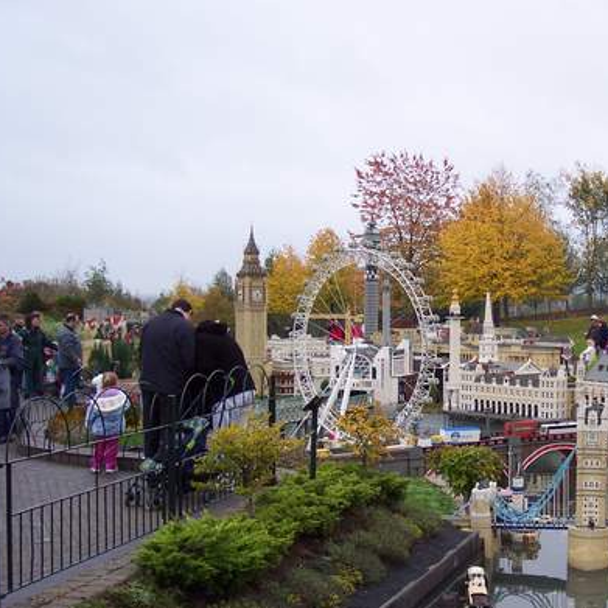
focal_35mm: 55
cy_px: 370
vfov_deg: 31.0
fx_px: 1093
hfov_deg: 30.4
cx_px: 479
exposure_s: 1/250
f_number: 2.8
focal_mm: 8
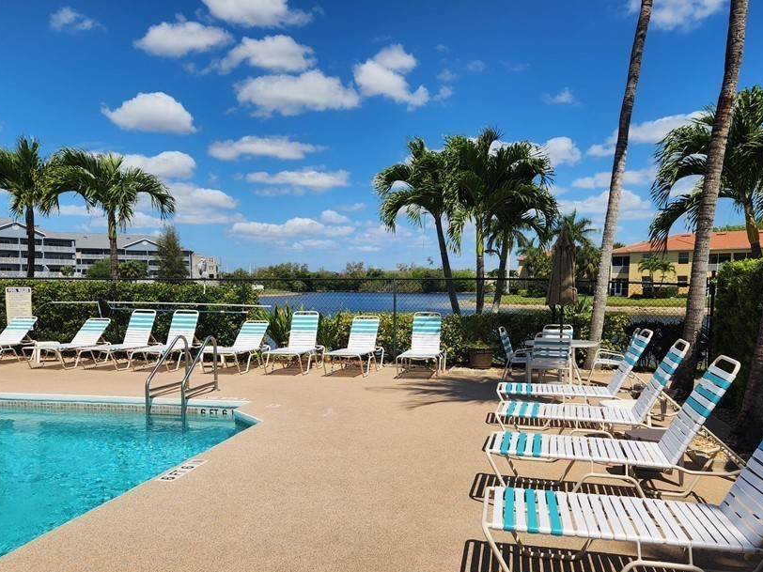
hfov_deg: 61.6
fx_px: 639
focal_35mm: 29
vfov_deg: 47.9
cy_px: 346
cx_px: 407
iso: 20
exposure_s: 1/2730
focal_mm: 5.4
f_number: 1.8
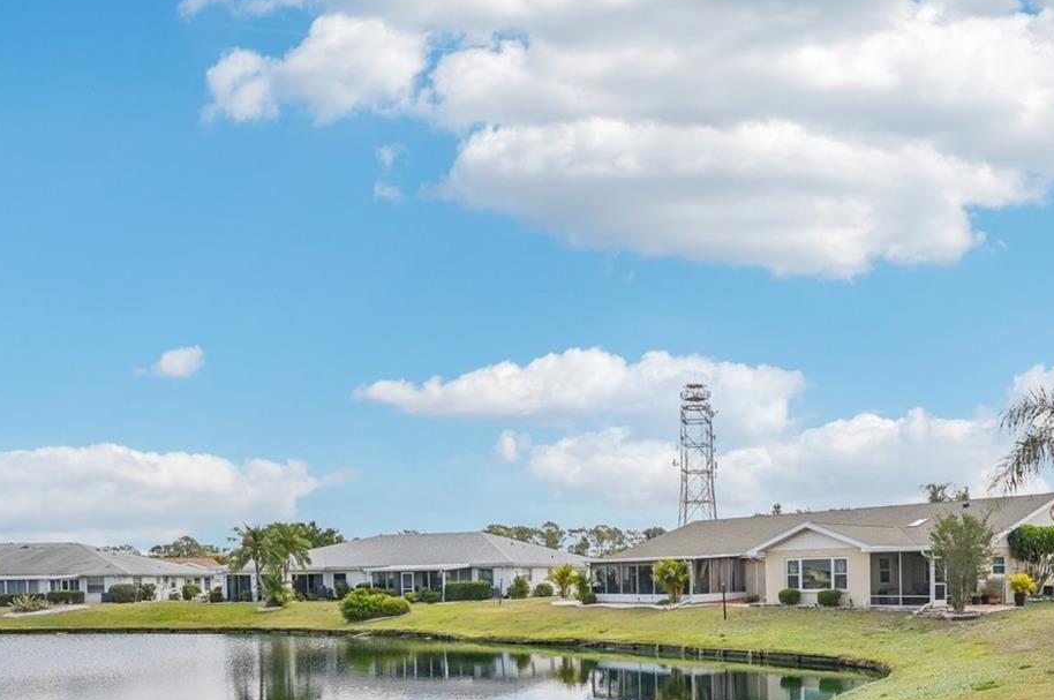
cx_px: 732
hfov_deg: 61.8
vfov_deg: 42.2
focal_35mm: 29
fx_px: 844
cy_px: 597
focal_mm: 16.5
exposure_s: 1/1250
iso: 400
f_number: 8
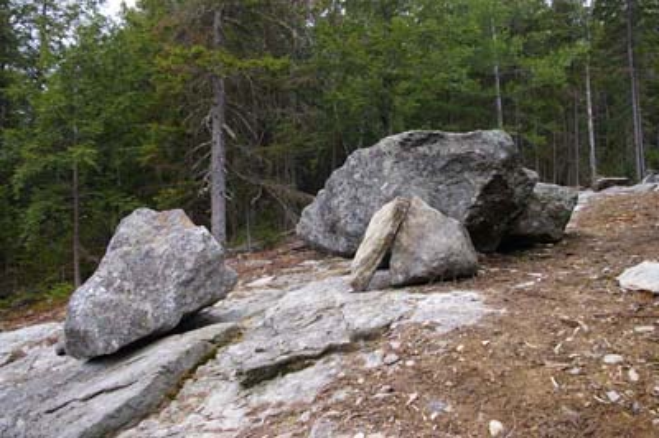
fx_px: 631
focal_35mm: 34
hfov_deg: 55.1
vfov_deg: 38.3
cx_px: 330
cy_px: 219
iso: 200
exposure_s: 1/125
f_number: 5.6
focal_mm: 23
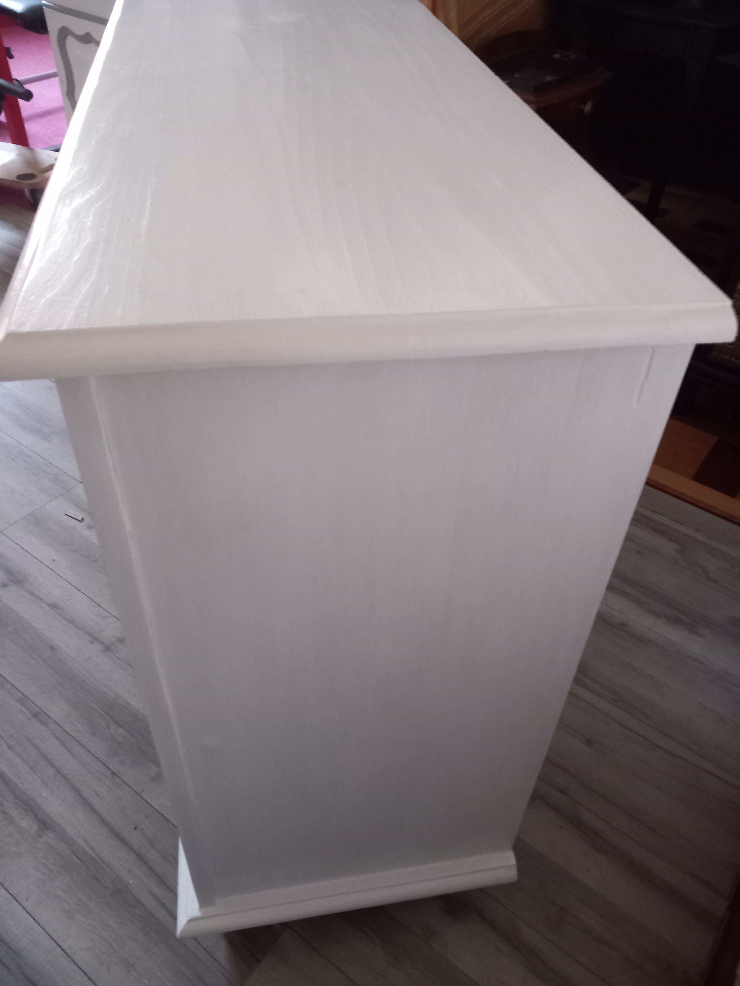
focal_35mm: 27
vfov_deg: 65.3
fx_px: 770
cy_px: 493
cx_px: 370
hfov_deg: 51.4
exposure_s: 1/20
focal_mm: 4
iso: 640
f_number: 1.8
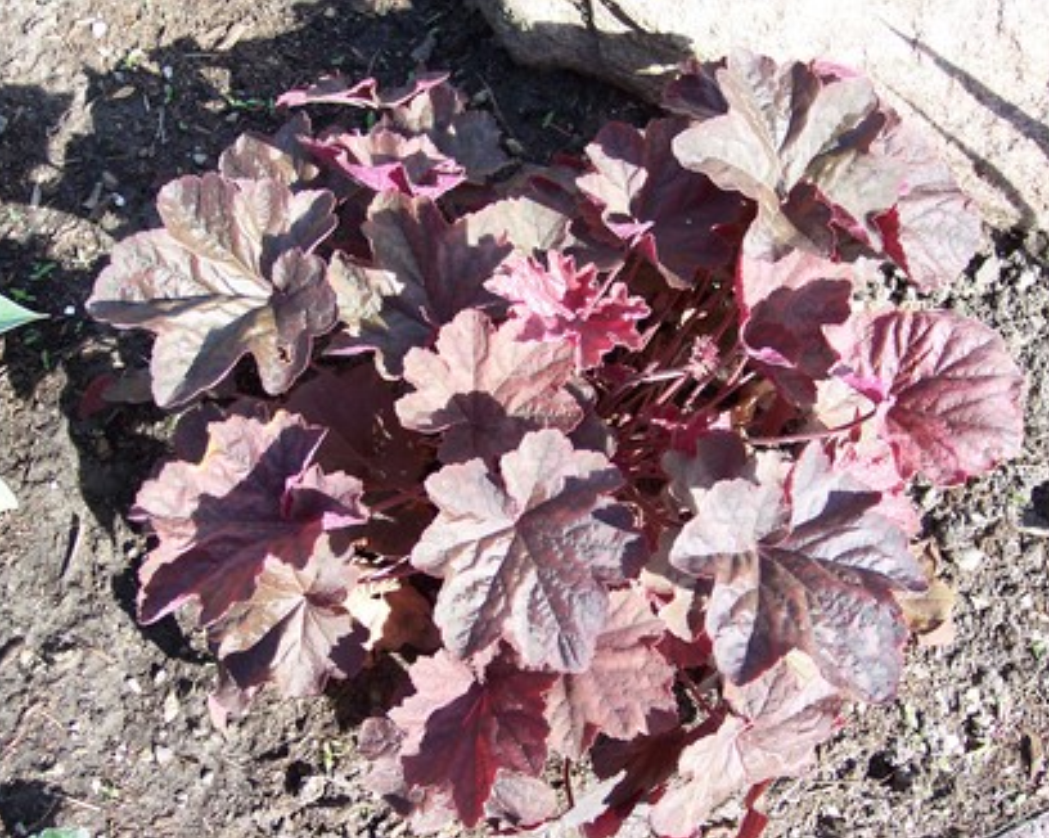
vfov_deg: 37.3
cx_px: 527
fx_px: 1241
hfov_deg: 45.8
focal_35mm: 40
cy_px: 422
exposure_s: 1/350
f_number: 2.8
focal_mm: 8
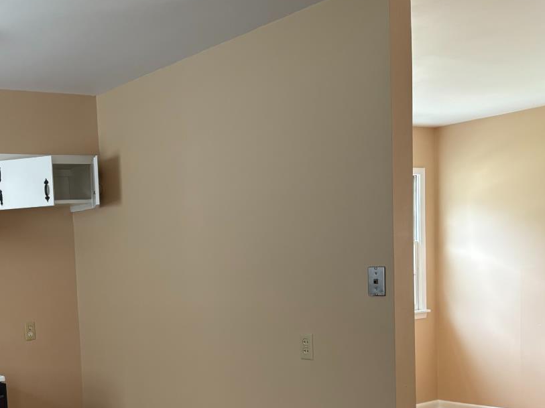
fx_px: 755
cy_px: 335
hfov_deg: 37.1
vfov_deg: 29.4
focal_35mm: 48
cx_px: 52
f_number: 1.6
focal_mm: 5.96
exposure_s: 1/60
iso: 160
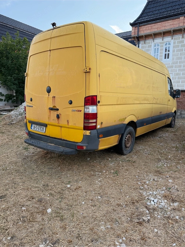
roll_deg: -1.4
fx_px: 171
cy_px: 124
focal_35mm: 24
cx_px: 92
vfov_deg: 71.6
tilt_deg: -9.3
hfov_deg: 56.8
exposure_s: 1/535
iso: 100
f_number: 1.78
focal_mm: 6.76
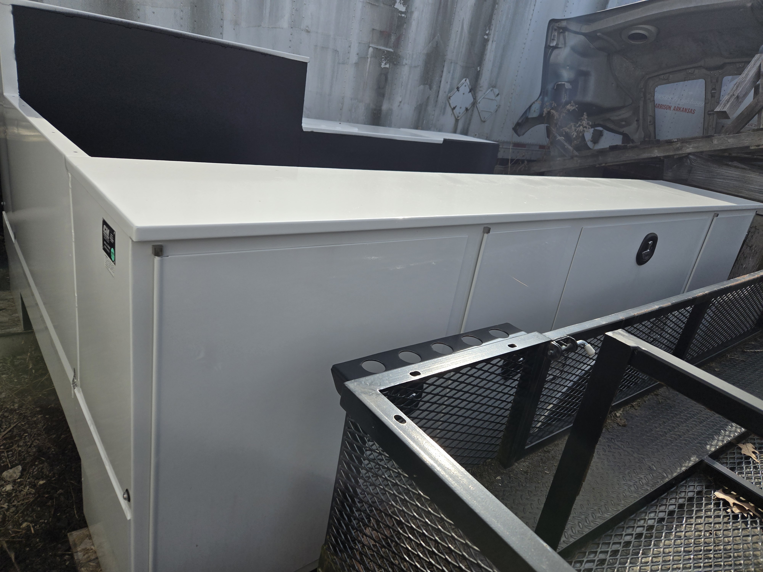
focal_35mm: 23
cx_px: 382
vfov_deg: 58.9
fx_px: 507
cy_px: 286
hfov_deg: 73.9
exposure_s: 1/1714
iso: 25
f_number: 1.8
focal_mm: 5.4
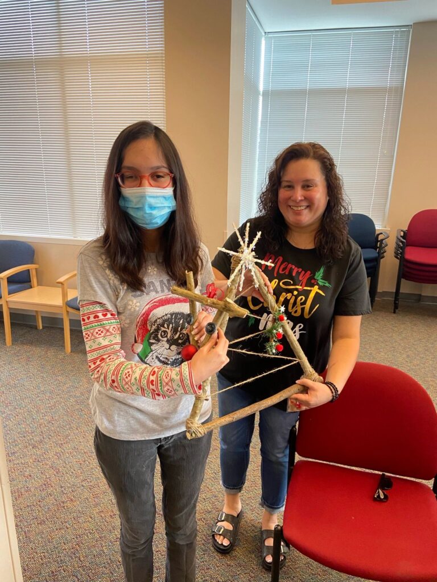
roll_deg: -0.6
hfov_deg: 53.1
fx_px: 438
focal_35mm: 26
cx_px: 218
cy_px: 291
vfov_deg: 67.3
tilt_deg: -13.1
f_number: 1.8
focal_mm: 4.25
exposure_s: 1/60
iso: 160
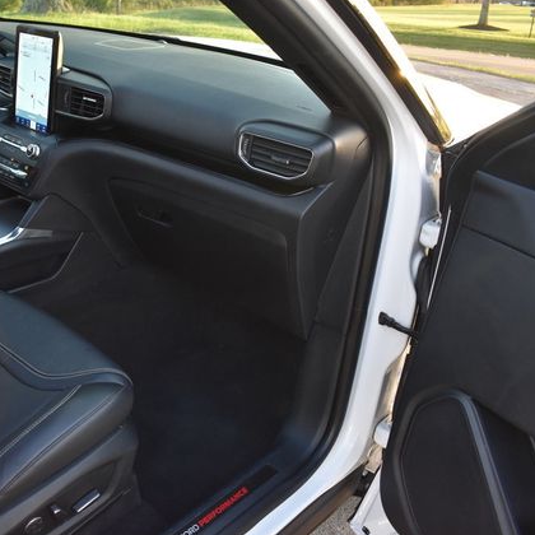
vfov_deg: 47.2
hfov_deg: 46.0
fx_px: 612
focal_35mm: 35
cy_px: 268
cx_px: 153
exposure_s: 1/200
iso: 800
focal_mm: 18
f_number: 3.5
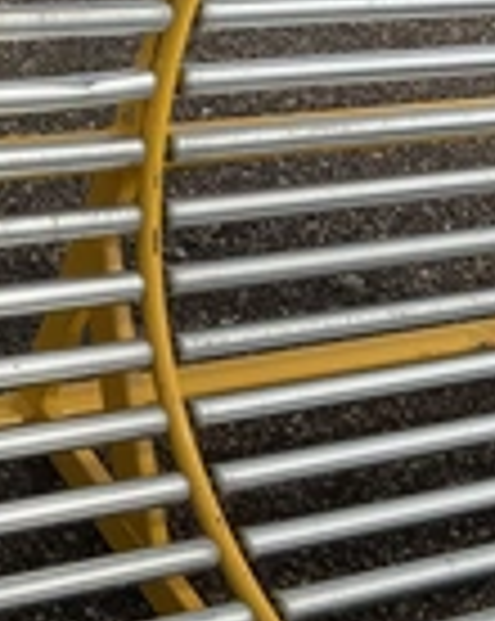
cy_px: 279
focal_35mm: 82
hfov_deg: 17.2
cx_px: -207
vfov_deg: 23.3
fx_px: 1505
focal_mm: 3
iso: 25
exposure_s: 1/3322
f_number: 1.8
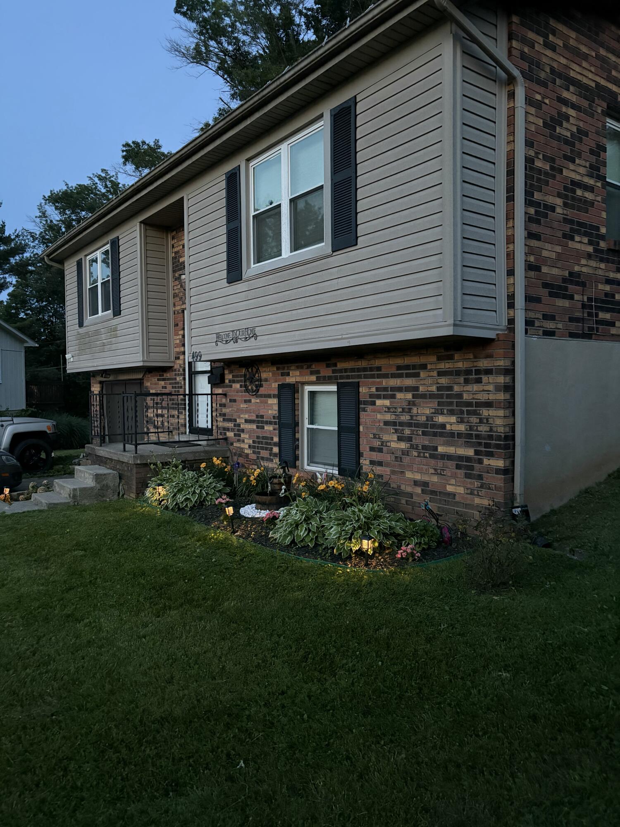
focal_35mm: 26
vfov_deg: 67.3
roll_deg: +1.1
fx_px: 621
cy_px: 414
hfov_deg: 53.1
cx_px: 310
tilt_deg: -1.7
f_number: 1.6
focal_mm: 5.96
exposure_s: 1/30
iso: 1000
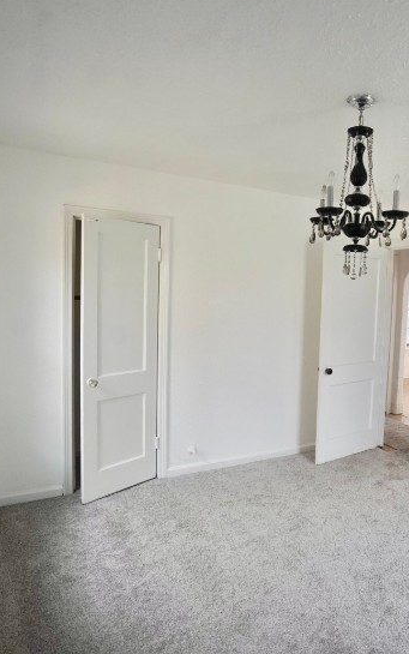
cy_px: 318
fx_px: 410
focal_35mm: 23
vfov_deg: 77.1
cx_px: 296
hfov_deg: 51.3
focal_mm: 16
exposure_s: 1/160
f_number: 4
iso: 1000
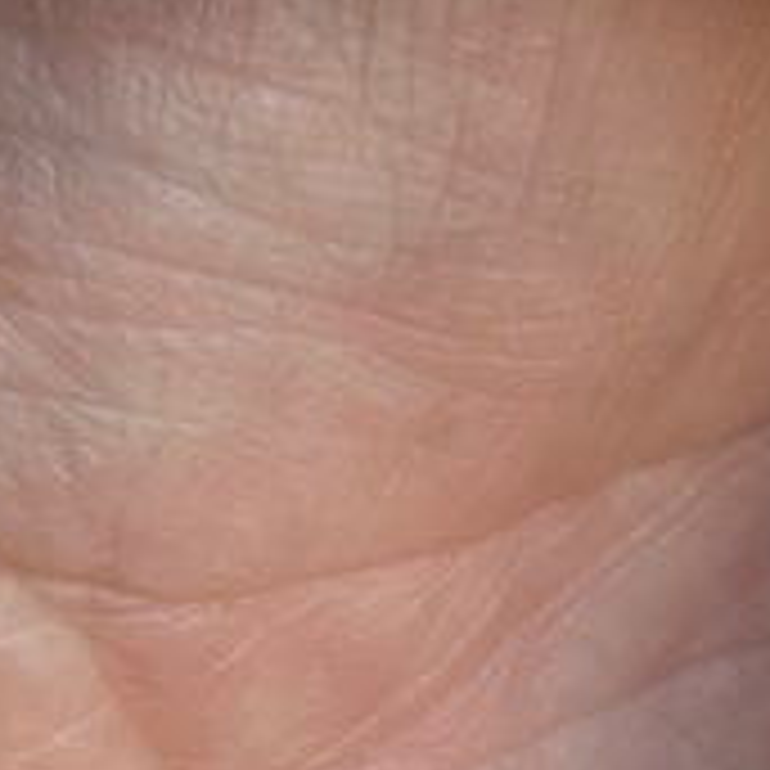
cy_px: -441
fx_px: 7978
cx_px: 955
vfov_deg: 5.5
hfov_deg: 5.5
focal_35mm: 317
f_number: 1.78
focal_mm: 6.86
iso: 64
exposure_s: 1/215
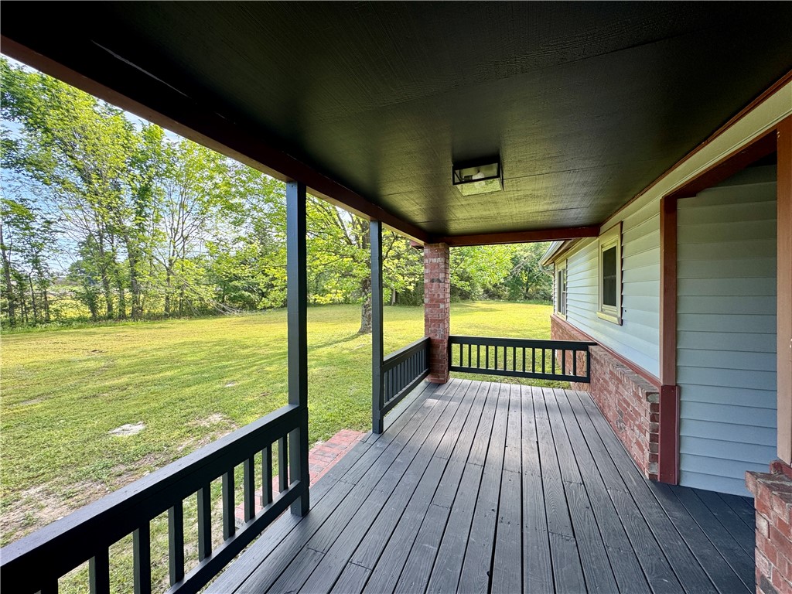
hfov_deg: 102.1
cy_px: 297
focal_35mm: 14
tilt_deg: -1.6
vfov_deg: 85.7
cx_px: 396
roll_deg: +0.1
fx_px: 320
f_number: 2.2
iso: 40
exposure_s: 1/181
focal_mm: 2.22
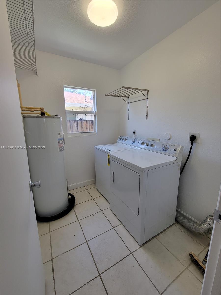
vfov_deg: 106.2
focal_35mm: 13
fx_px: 111
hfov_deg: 89.9
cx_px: 110
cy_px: 148
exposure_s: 1/60
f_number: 2.2
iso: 50
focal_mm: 2.2
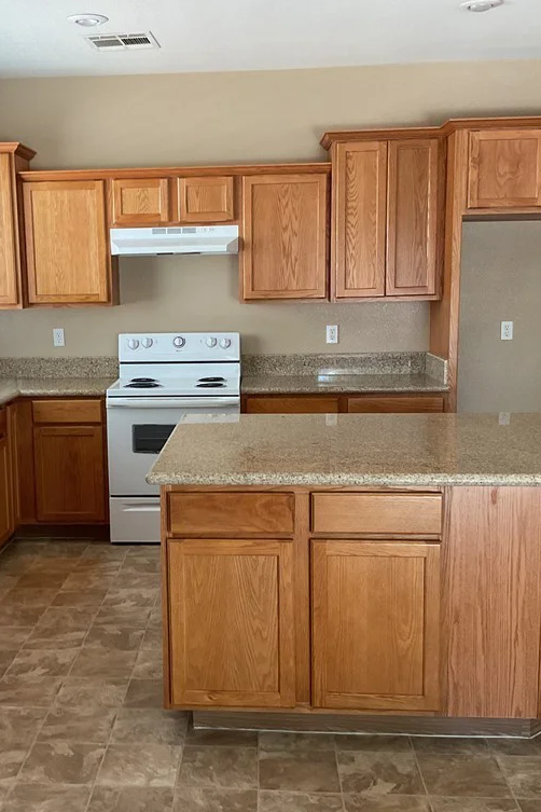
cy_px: 408
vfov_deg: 47.4
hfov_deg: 32.4
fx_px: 924
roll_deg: -1.1
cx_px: 186
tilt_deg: -9.0
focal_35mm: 41
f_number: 1.8
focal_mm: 3
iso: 125
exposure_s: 1/60
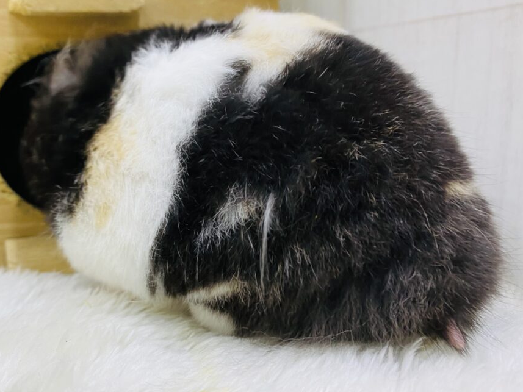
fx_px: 529
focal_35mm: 35
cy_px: 174
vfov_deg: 40.6
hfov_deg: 52.1
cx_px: 198
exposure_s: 1/50
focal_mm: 4.25
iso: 64
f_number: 1.8
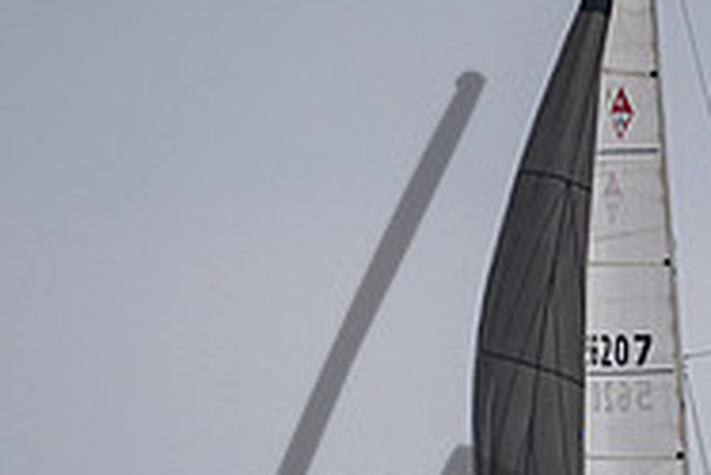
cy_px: 595
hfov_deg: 1.6
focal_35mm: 1272
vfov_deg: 1.1
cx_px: 521
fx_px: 25141
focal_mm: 350
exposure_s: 1/5000
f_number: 5.6
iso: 400
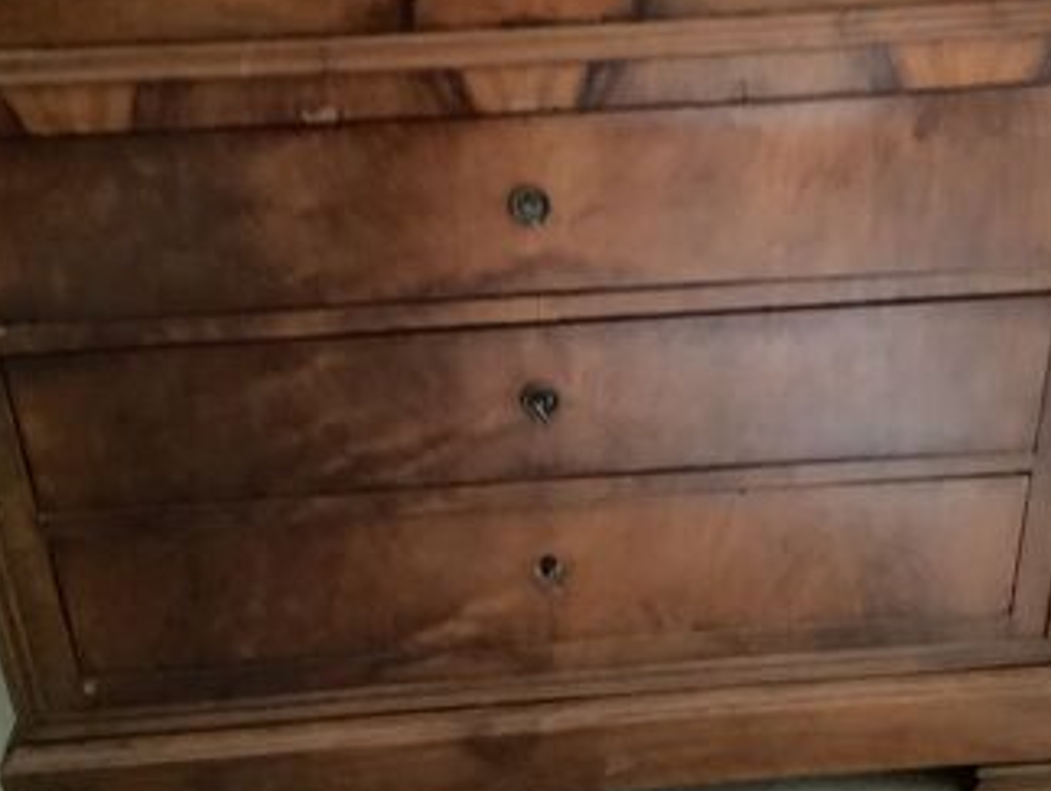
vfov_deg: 31.5
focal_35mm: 46
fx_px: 1398
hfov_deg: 41.2
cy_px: 332
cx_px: 553
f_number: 2.4
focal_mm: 3.3
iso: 640
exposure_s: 1/17
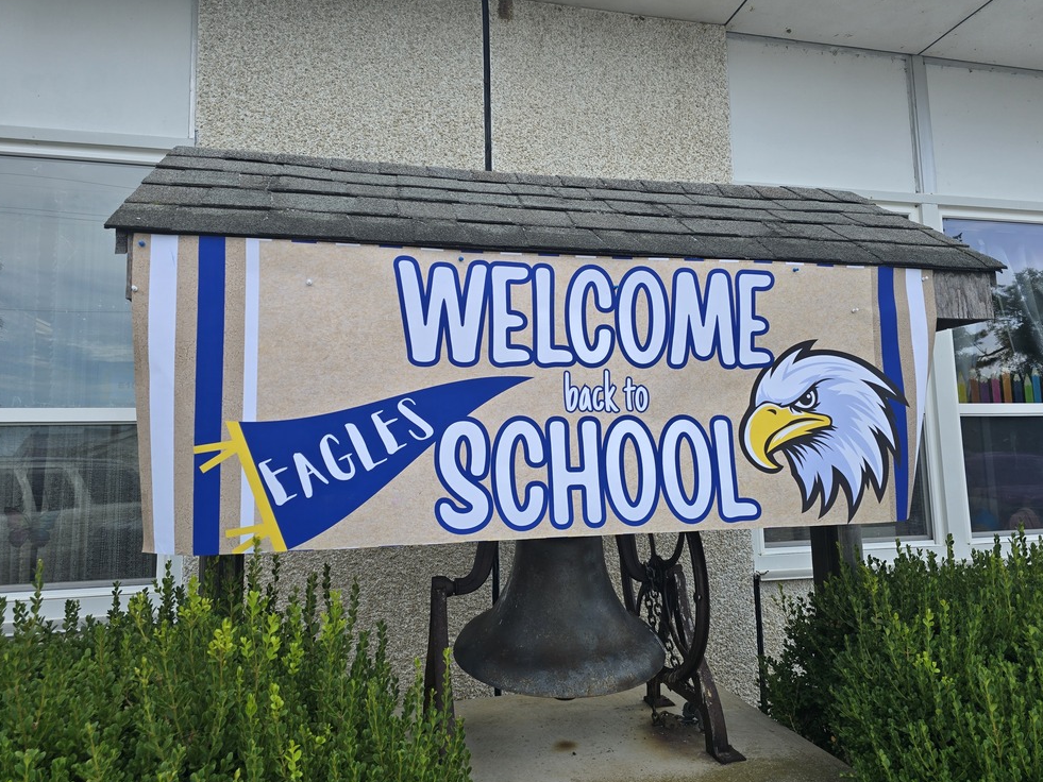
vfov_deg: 56.8
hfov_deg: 71.6
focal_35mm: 24
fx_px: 723
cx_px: 517
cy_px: 396
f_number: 1.7
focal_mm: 6.3
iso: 12
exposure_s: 1/243
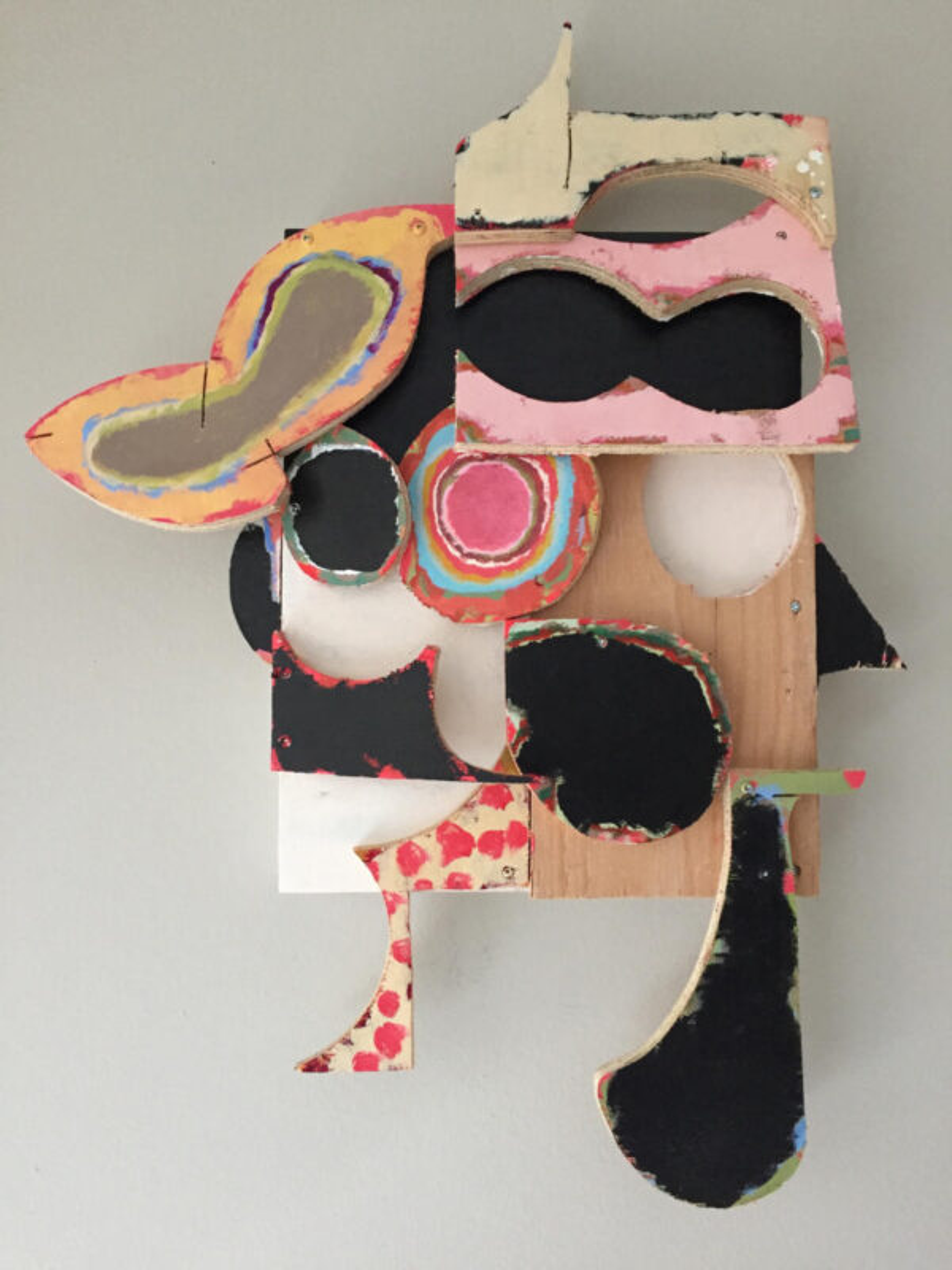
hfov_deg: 48.2
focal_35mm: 29
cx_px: 476
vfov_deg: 61.7
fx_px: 1063
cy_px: 635
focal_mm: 4.2
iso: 250
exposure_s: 1/17
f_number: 2.2
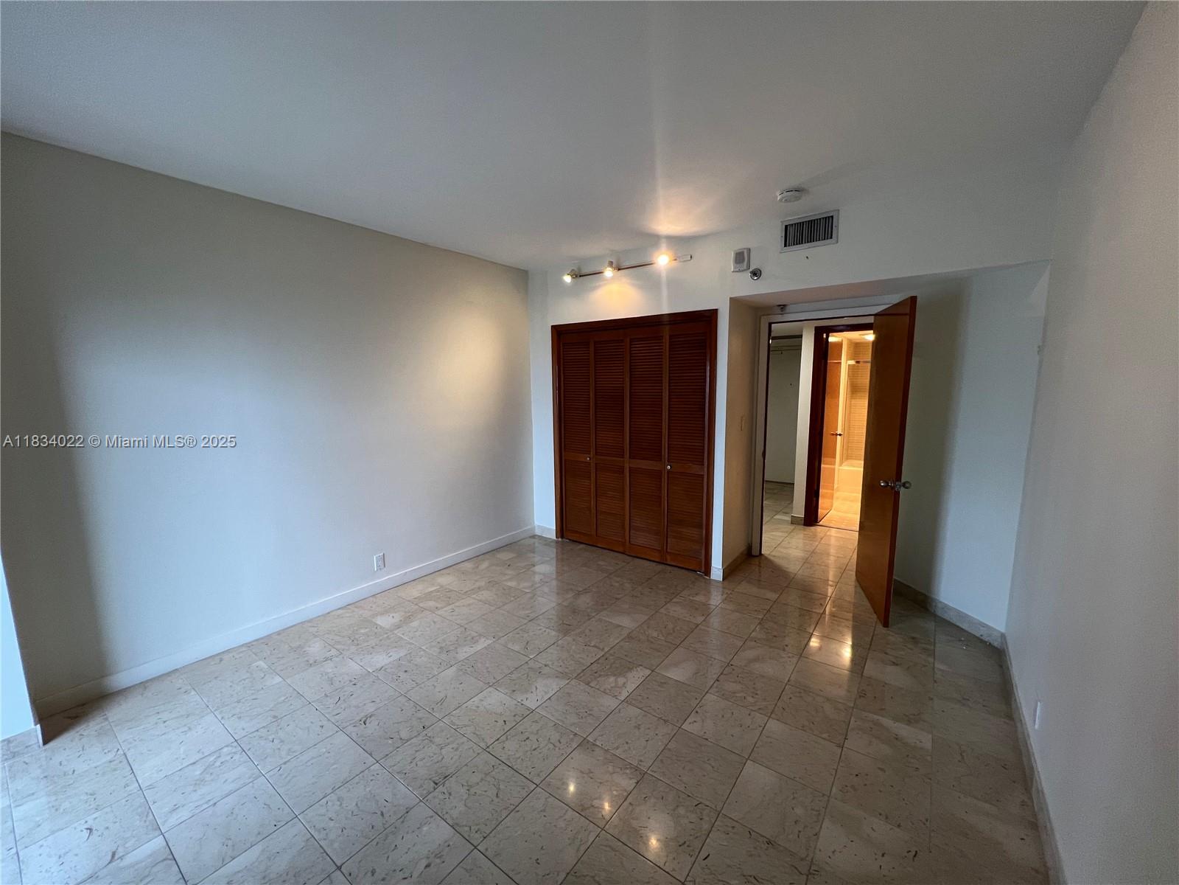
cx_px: 590
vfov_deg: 89.9
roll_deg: +1.0
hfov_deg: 106.2
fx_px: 443
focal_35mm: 13
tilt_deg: -7.9
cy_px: 442
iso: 125
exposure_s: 1/60
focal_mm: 1.57
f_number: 1.8
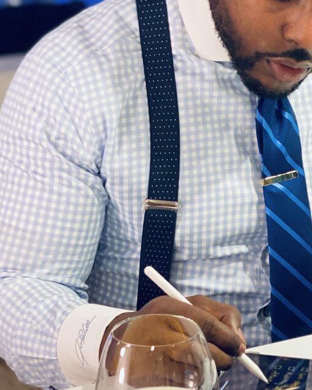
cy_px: 115
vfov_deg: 14.9
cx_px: 230
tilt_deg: -12.8
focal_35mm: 129
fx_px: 1489
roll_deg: +1.5
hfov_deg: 11.9
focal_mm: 6
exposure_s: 1/40
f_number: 2
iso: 200
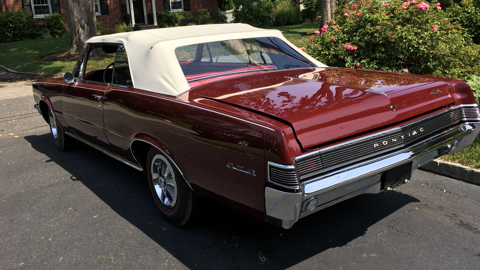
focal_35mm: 33
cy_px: 110
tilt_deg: -13.2
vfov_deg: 35.5
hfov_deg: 59.5
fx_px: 420
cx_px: 249
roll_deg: +3.7
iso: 25
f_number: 2.2
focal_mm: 4.15
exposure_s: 1/827
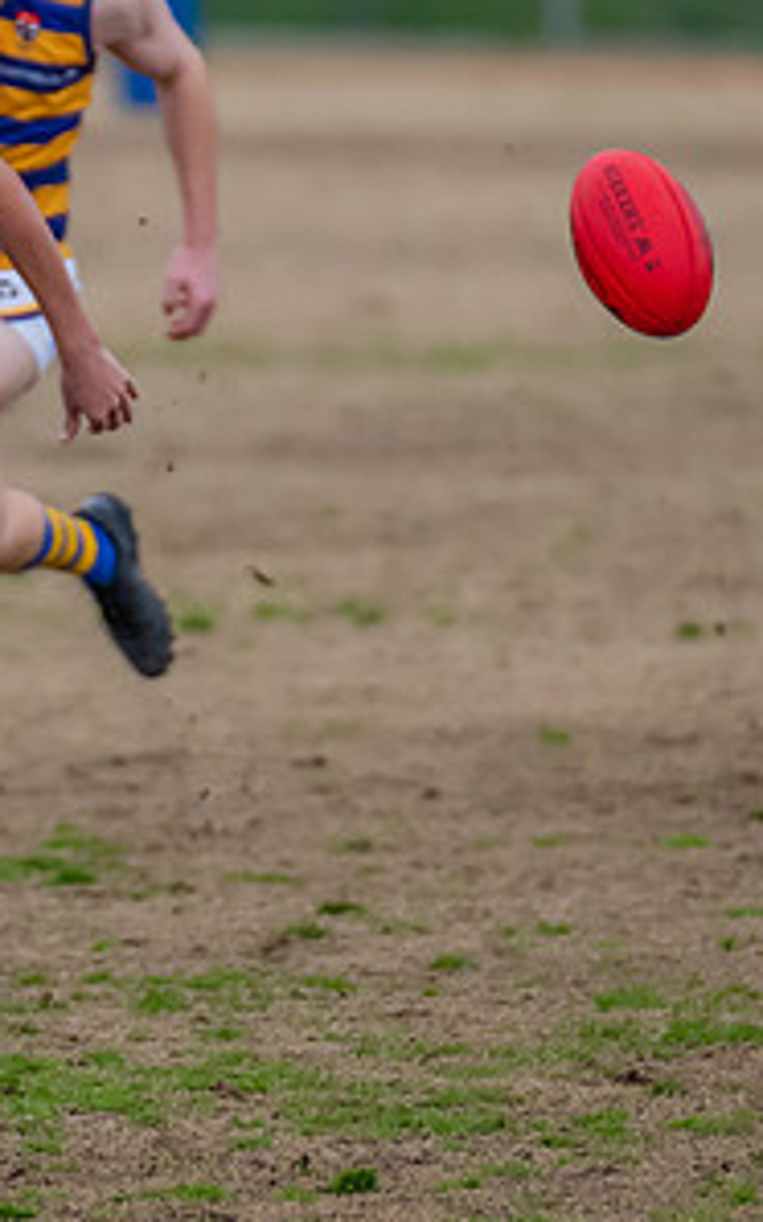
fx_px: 39131
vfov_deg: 1.8
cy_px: 459
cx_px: -162
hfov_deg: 1.1
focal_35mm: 1175
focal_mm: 300
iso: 1000
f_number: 2.8
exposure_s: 1/2000
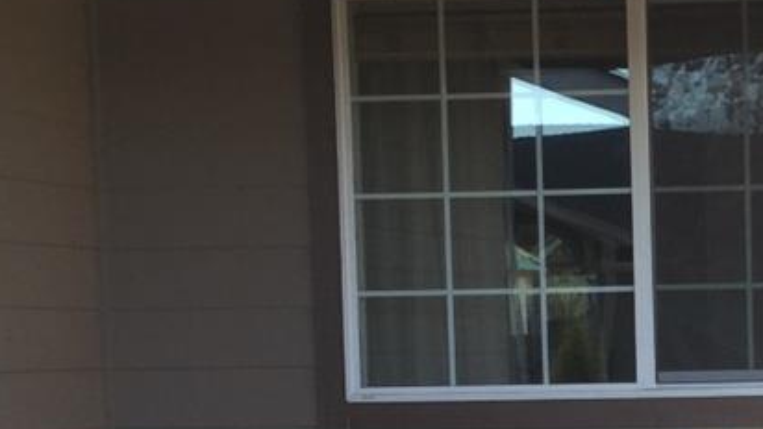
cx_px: 837
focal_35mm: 123
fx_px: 2489
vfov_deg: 9.7
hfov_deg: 16.9
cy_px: 510
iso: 25
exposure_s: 1/165
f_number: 2.4
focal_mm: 3.3
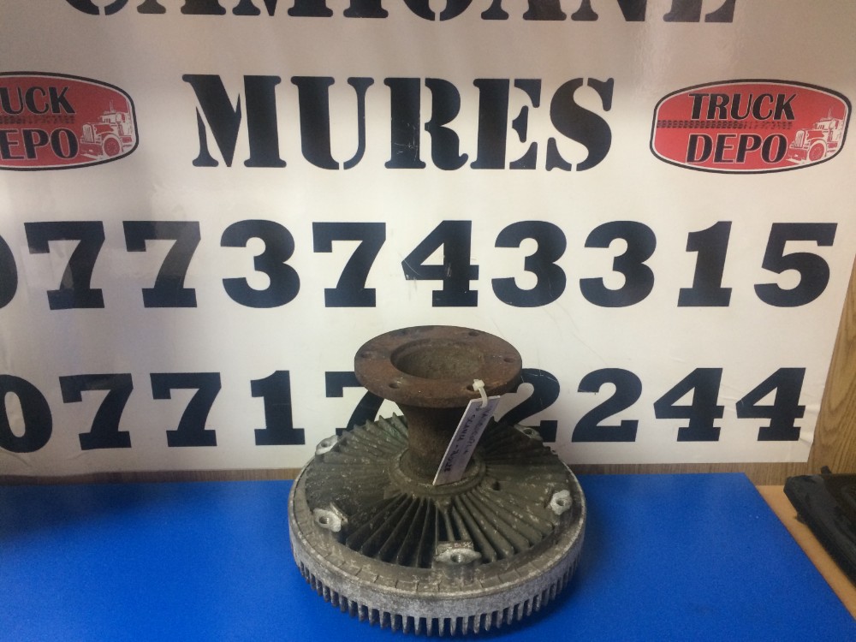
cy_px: 321
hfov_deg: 61.7
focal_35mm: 29
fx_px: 717
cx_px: 428
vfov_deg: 48.2
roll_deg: -2.1
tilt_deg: -22.0
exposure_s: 1/33
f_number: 2.2
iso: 160
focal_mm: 4.15
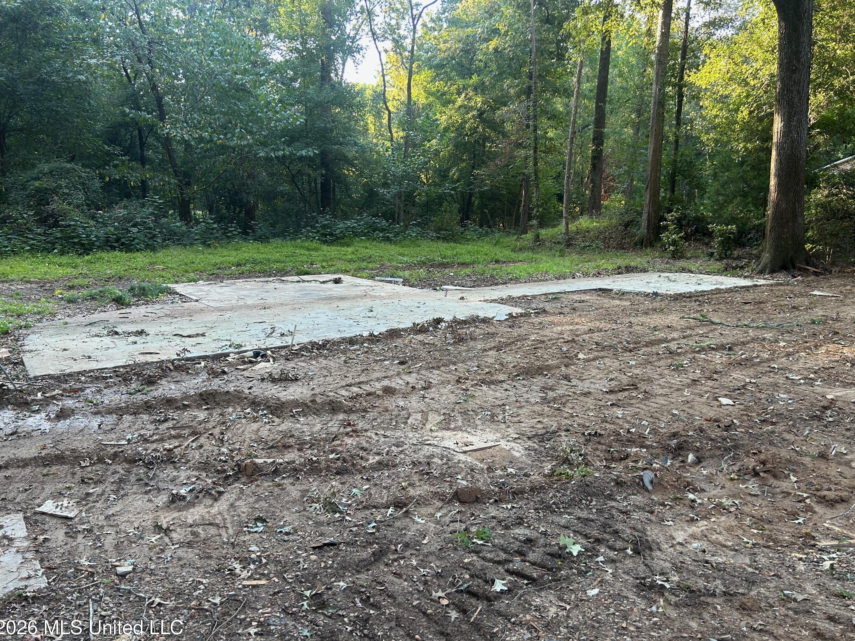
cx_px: 439
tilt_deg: -9.6
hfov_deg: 63.4
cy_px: 314
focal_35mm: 28
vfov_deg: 49.7
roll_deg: +0.8
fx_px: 692
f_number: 1.5
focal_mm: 5.7
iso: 50
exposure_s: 1/121
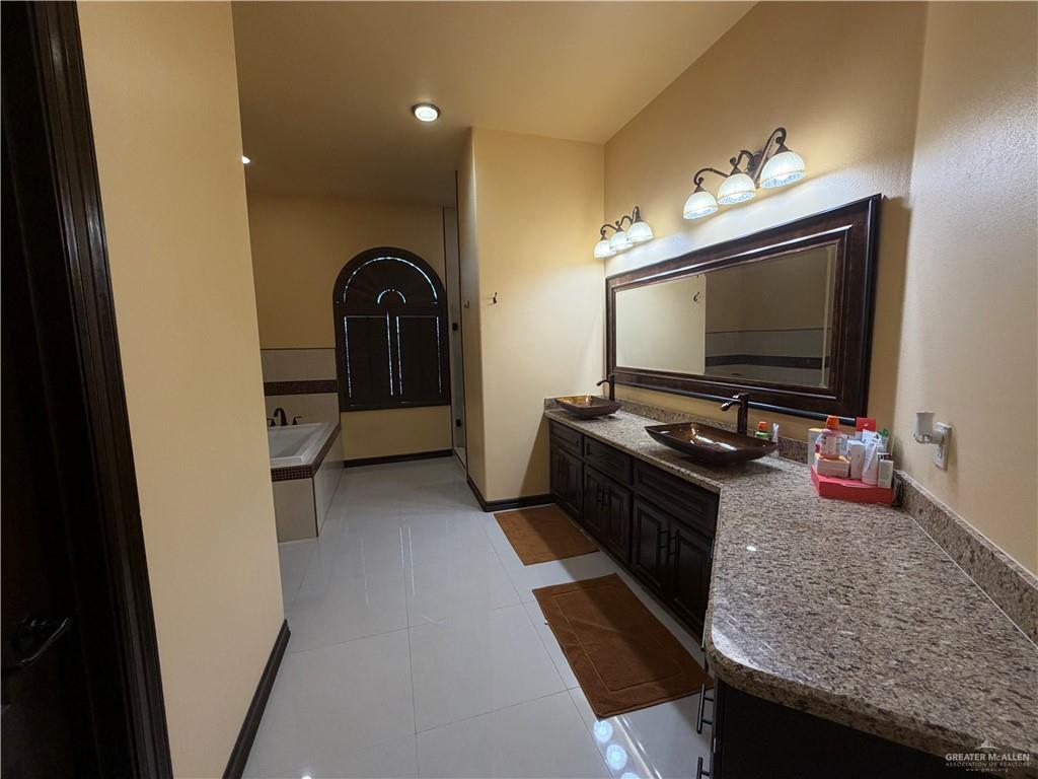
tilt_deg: -6.7
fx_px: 420
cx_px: 519
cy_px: 390
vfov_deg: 85.7
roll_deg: +1.3
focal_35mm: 14
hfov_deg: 102.1
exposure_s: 1/120
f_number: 2.2
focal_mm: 2.22
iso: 200
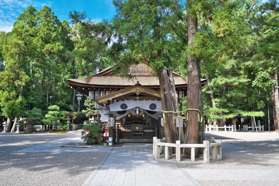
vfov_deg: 40.0
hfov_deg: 57.2
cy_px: 93
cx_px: 140
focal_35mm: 33
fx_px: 256
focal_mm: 33
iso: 125
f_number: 11
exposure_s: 1/80
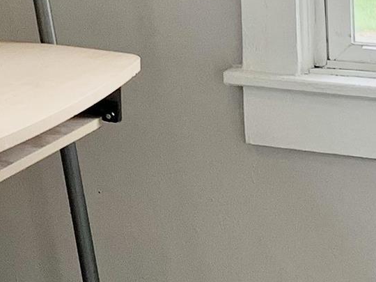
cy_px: -219
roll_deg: +1.4
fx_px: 1608
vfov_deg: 9.6
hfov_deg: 12.7
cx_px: -180
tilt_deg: +0.4
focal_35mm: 148
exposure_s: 1/154
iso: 25
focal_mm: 4.25
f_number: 1.8
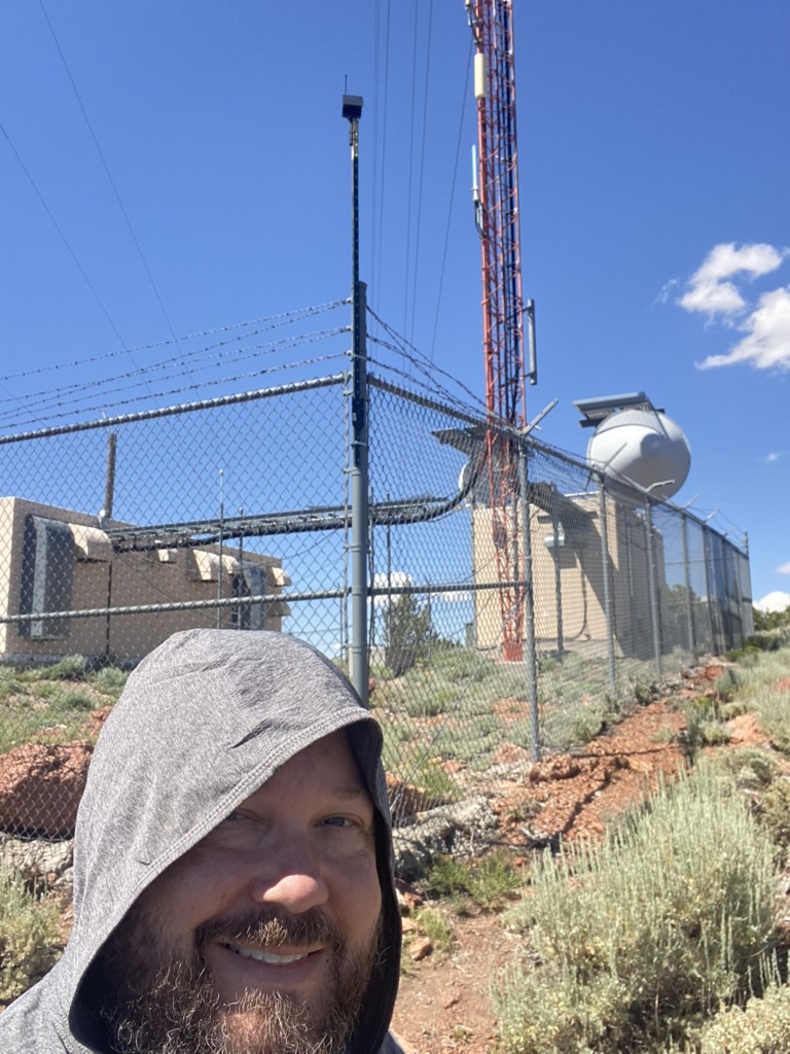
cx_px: 395
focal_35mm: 30
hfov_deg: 46.8
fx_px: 913
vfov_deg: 60.0
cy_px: 527
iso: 25
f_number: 2.2
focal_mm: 2.71
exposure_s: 1/600
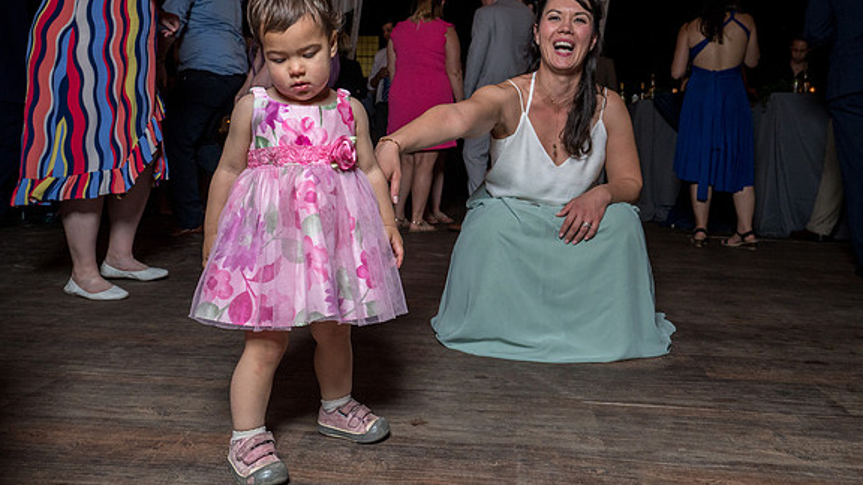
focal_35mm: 31
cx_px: 416
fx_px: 709
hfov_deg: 62.6
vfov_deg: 37.3
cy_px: 154
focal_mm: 25
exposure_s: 1/200
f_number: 5.6
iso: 2000
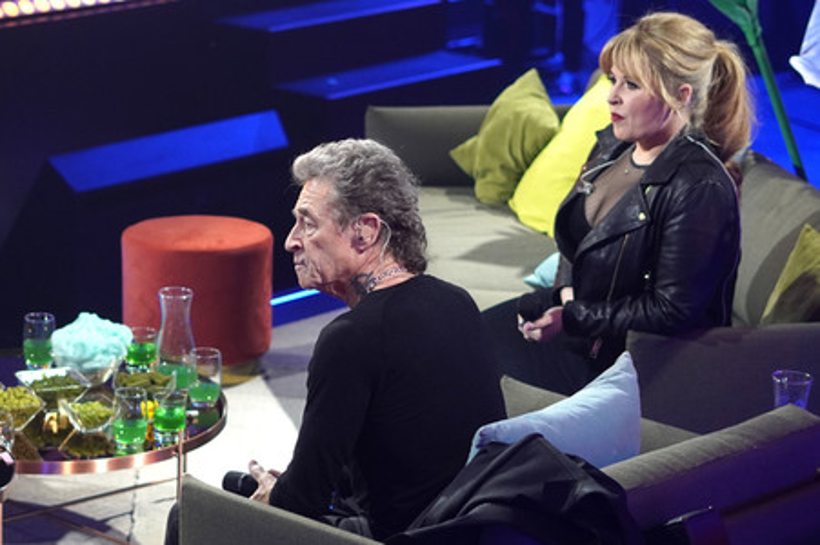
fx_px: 1707
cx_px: 410
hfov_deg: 27.0
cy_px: 272
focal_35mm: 75
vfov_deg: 18.2
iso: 1000
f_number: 2.2
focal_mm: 50
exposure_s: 1/200
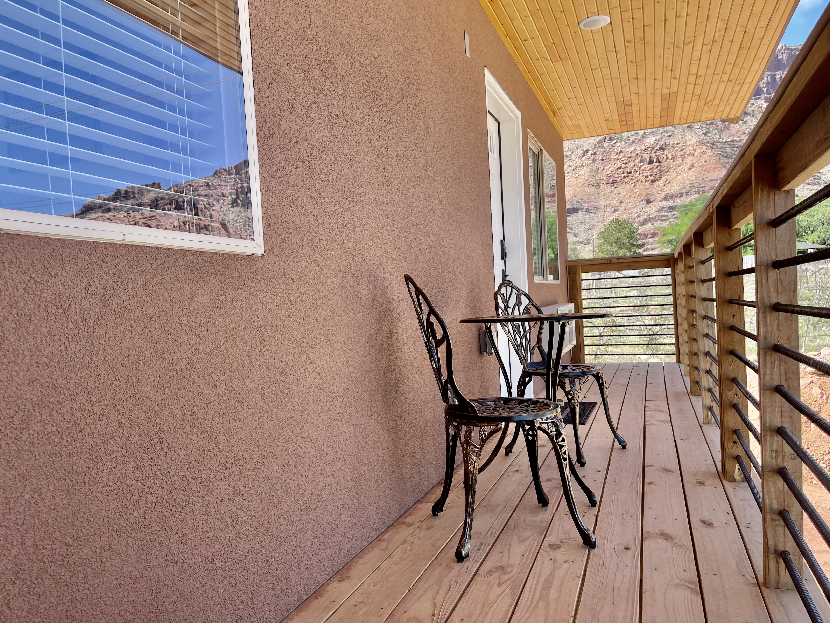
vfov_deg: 53.1
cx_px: 415
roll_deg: +3.2
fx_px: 623
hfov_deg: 67.3
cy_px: 312
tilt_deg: -0.9
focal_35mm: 26
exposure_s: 1/572
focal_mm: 5.1
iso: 32
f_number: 1.6
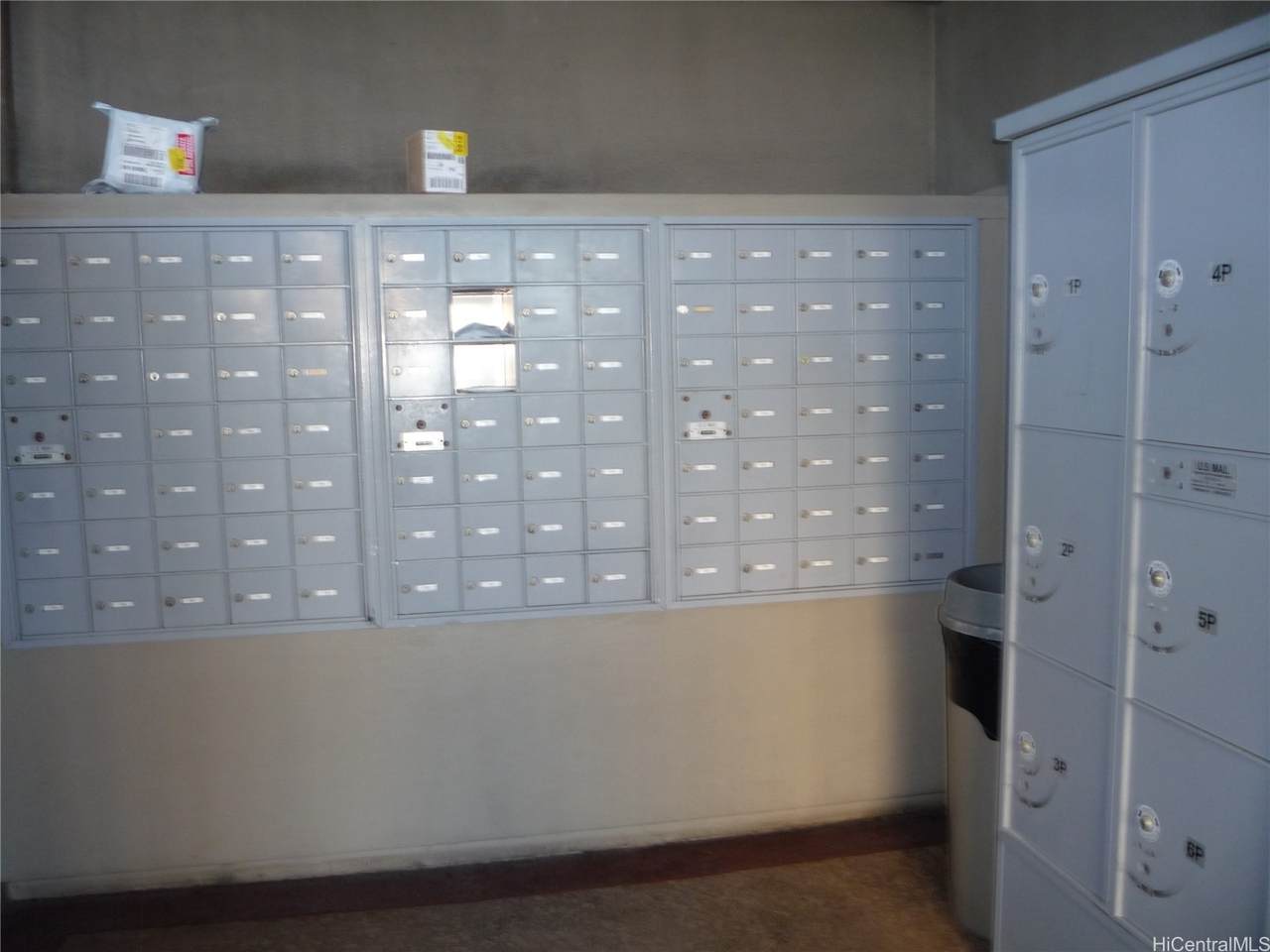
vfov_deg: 46.8
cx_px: 635
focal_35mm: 30
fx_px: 1101
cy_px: 476
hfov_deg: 60.0
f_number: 3.3
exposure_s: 1/30
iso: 160
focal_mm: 5.2
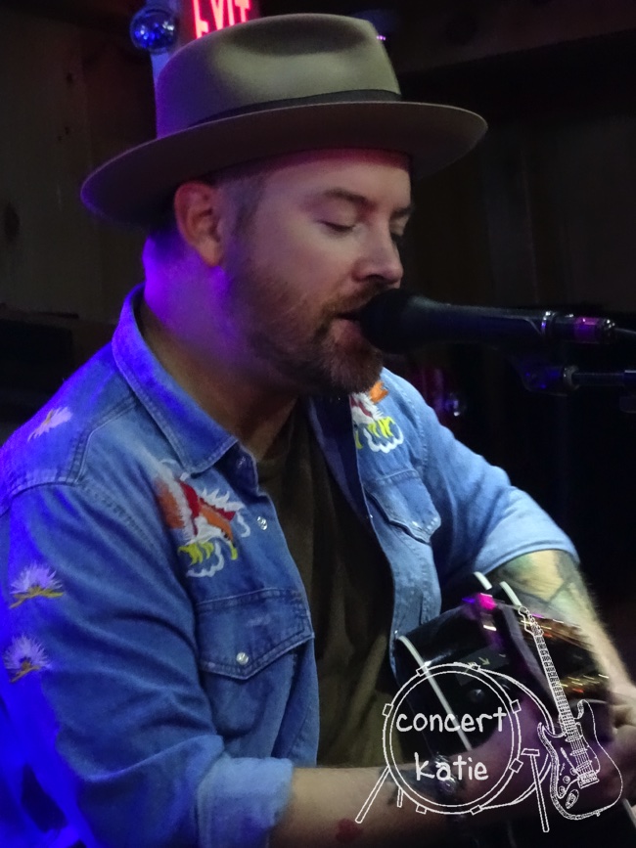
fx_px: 4901
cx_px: 318
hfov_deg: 7.4
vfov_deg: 9.9
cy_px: 424
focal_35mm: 200
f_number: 6.3
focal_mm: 34.17
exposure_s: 1/20
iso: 3200
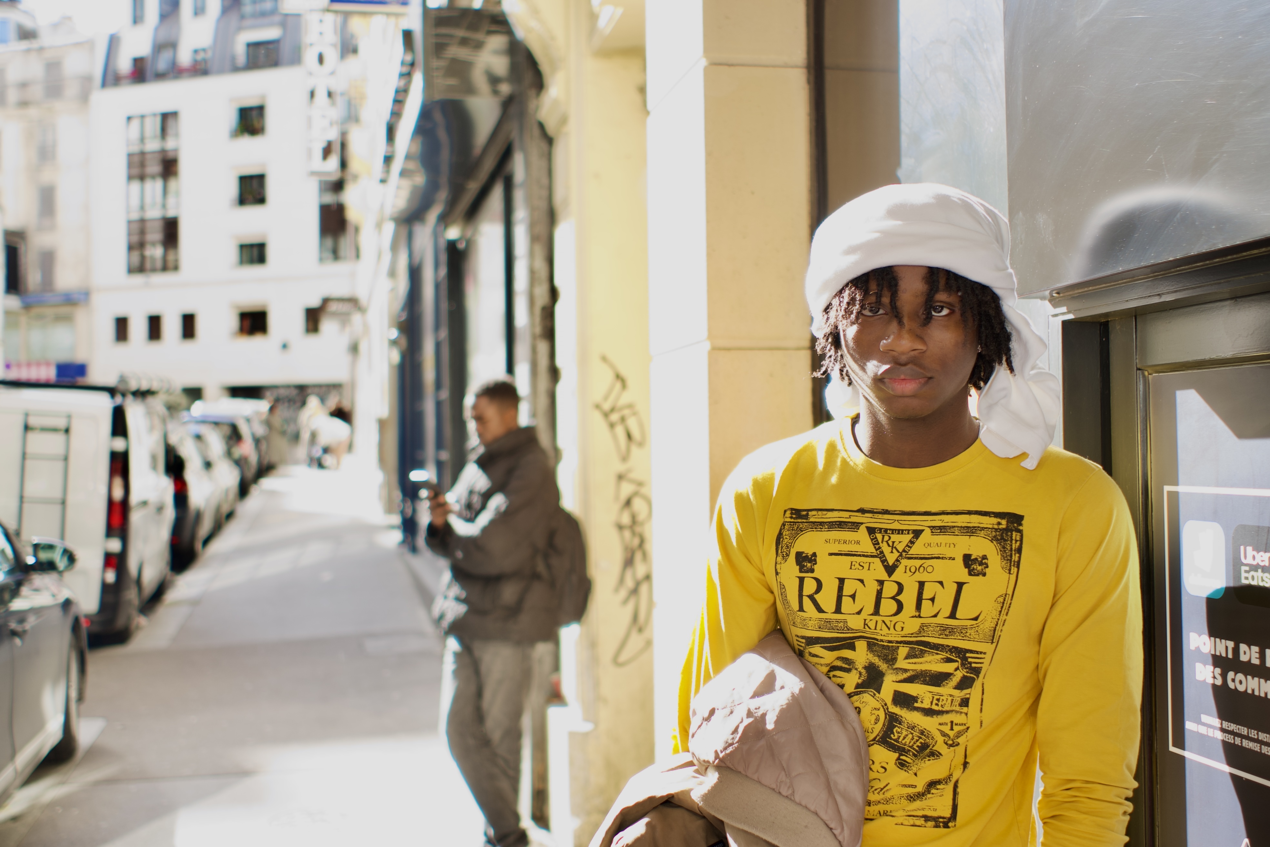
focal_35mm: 42
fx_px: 1482
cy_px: 424
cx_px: 635
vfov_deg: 31.9
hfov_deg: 46.4
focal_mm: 28
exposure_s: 1/125
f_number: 2
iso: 50
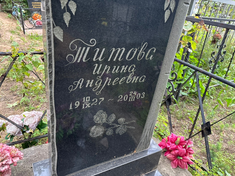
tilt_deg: -32.0
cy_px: 88
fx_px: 177
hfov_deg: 67.3
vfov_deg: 53.1
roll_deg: -3.1
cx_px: 118
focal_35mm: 26
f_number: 1.6
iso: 125
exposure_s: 1/65
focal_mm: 5.96
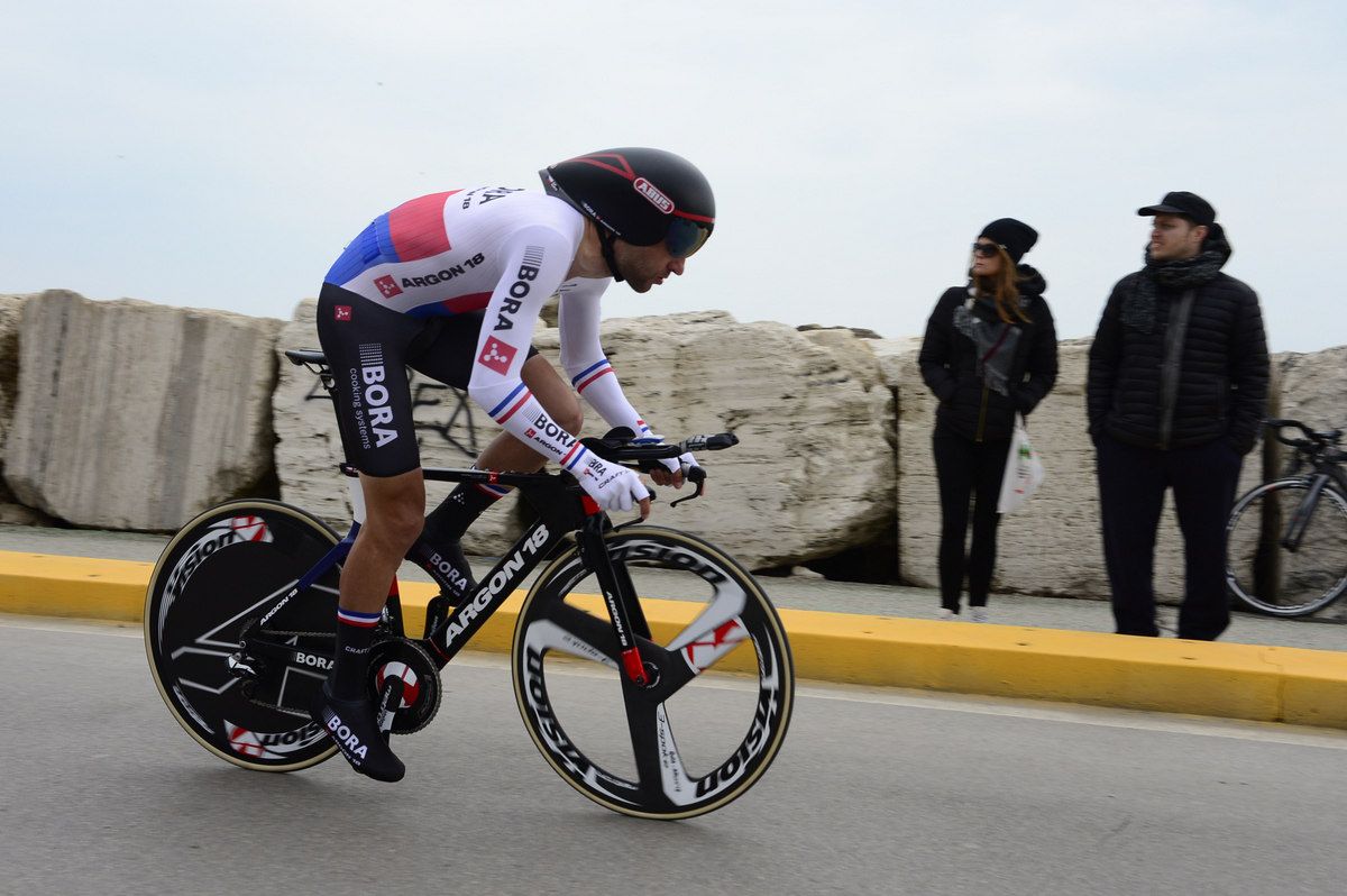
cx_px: 674
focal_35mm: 44
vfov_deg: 30.5
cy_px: 448
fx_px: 1645
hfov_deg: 44.5
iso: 800
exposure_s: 1/800
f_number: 7.1
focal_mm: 44
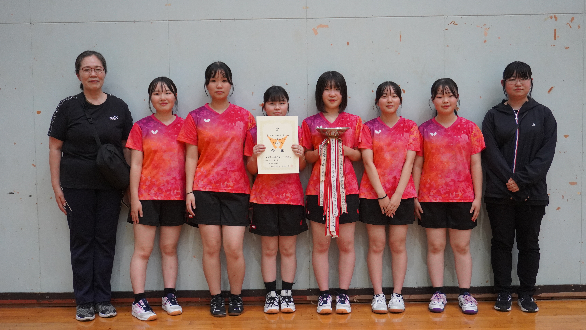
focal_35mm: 40
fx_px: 614
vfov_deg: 30.0
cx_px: 293
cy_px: 188
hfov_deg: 51.0
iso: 2000
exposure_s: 1/160
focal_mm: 25
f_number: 4.5
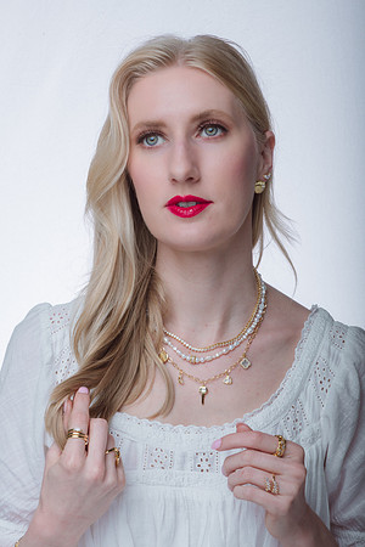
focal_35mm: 105
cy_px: 274
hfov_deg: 13.0
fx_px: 1597
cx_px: 182
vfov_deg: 19.5
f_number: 36
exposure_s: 1/250
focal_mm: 105
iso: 200
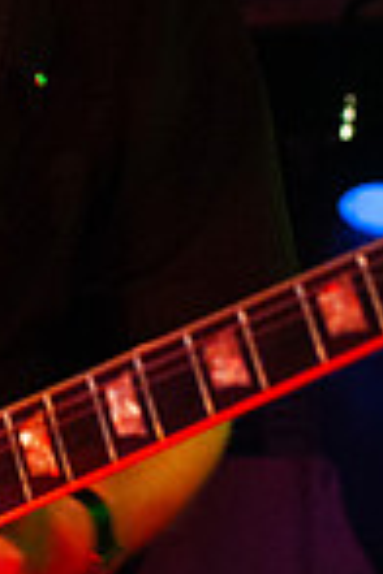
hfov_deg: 8.4
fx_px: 2569
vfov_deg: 12.7
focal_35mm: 161
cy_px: 82
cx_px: -115
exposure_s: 1/50
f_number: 2.8
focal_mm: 35
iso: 800
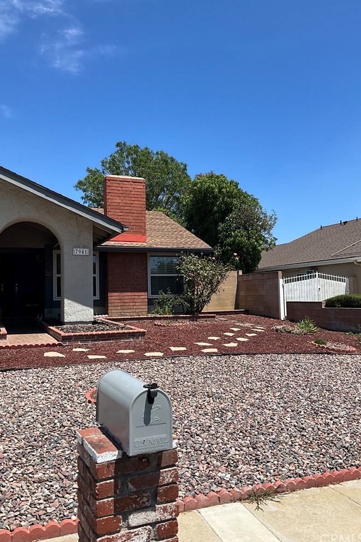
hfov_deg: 42.3
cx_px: 188
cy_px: 268
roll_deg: +1.9
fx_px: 466
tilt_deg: +5.8
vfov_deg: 60.3
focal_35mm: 31
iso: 25
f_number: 1.8
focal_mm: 3
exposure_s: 1/2141
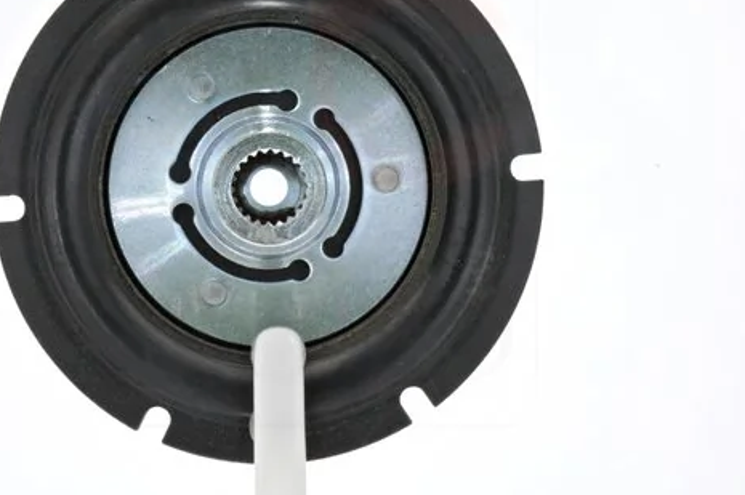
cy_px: 180
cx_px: 298
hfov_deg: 12.5
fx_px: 3404
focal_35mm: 165
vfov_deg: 8.3
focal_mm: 85
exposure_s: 1/15
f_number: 25
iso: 1600
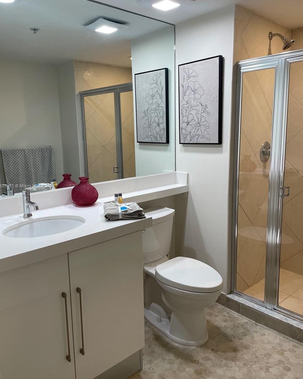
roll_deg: +1.5
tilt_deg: -8.8
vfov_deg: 62.2
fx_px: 314
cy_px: 186
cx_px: 148
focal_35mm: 28
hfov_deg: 51.5
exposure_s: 1/120
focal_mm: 4.2
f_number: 1.6
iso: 64
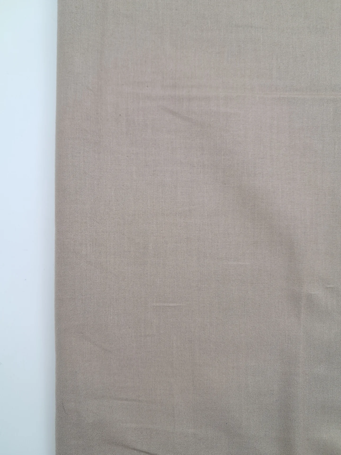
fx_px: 355
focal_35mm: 27
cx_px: 170
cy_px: 228
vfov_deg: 65.3
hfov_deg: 51.4
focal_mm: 4
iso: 50
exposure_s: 1/50
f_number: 1.8
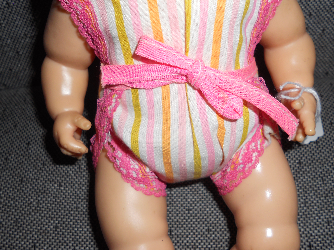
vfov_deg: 44.2
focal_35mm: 32
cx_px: 167
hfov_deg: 56.8
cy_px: 125
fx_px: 309
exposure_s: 1/25
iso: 80
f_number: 8.8
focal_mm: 5.8
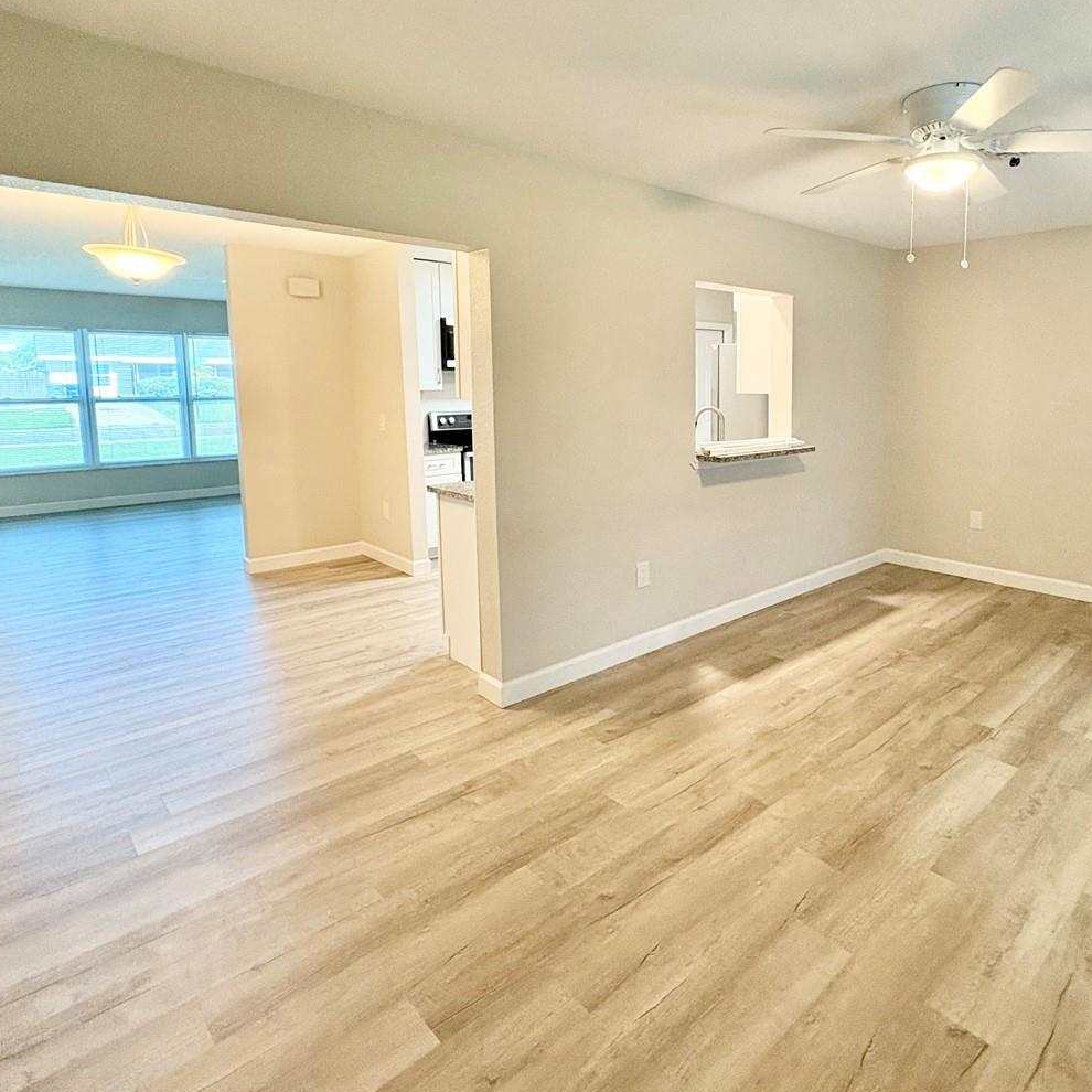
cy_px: 453
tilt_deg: -6.6
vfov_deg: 74.2
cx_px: 679
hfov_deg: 73.6
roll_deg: +0.7
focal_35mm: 20
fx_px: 714
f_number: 2.2
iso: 500
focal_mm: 2.22
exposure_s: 1/60
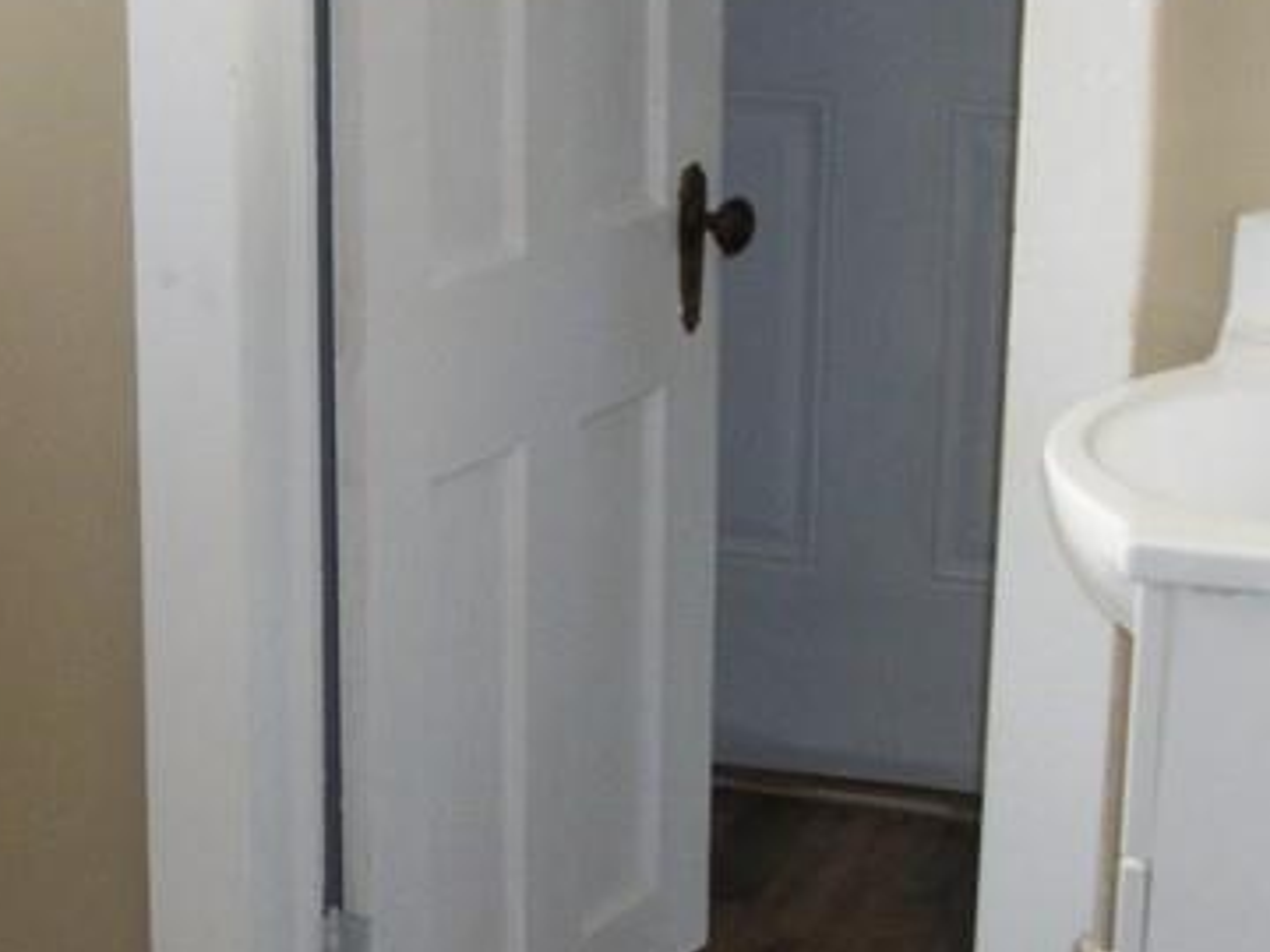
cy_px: 684
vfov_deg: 16.2
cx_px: 226
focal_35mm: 91
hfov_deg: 21.2
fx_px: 3339
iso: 160
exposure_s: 1/60
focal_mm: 5.7
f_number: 2.9
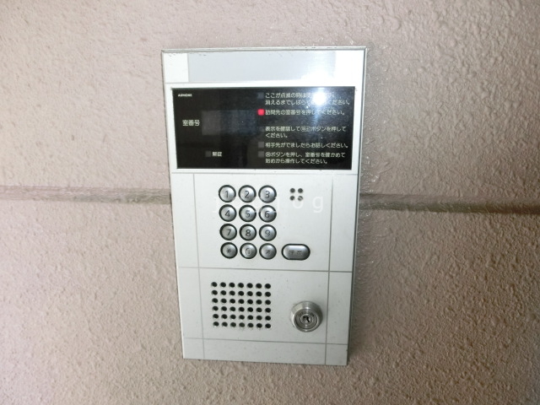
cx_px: 270
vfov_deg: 56.8
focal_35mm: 24
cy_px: 202
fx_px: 374
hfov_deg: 71.6
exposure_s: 1/100
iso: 400
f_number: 3
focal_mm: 4.24
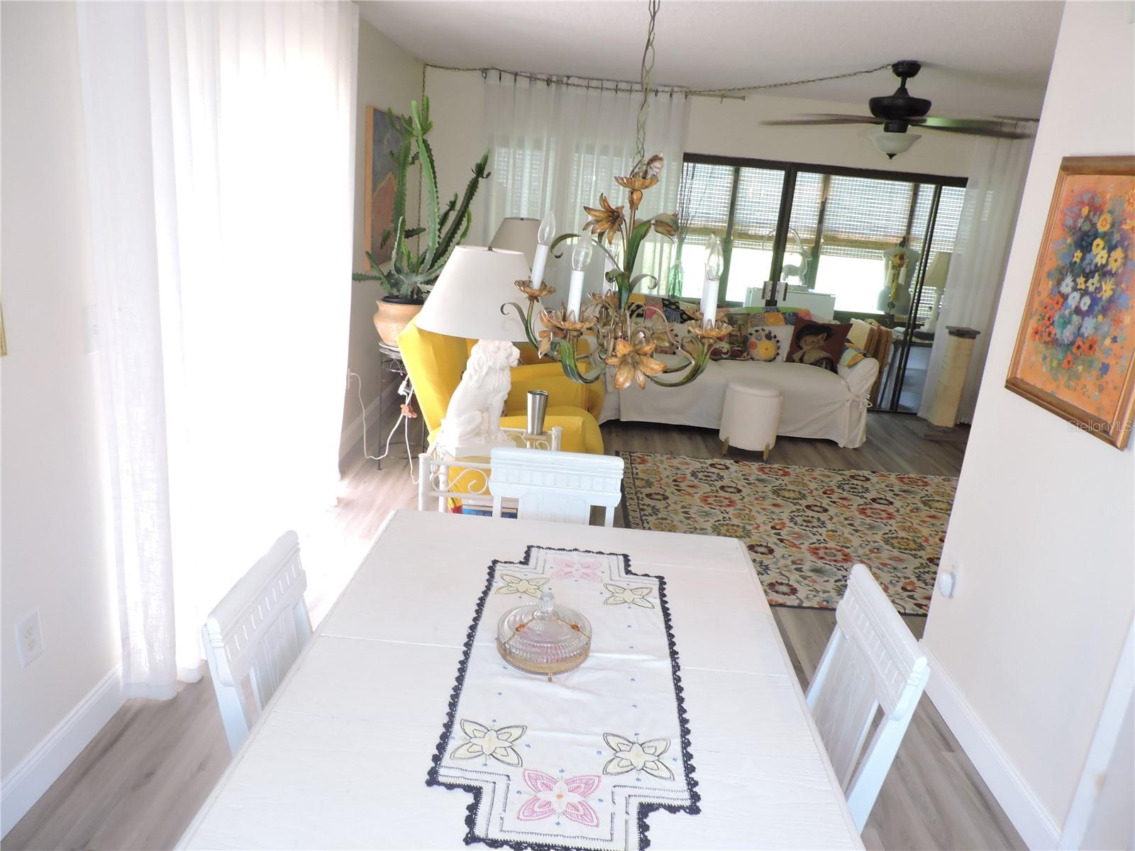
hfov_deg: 71.6
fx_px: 787
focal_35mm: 24
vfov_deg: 56.8
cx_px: 568
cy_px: 426
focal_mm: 4.3
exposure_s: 1/40
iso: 400
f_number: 3
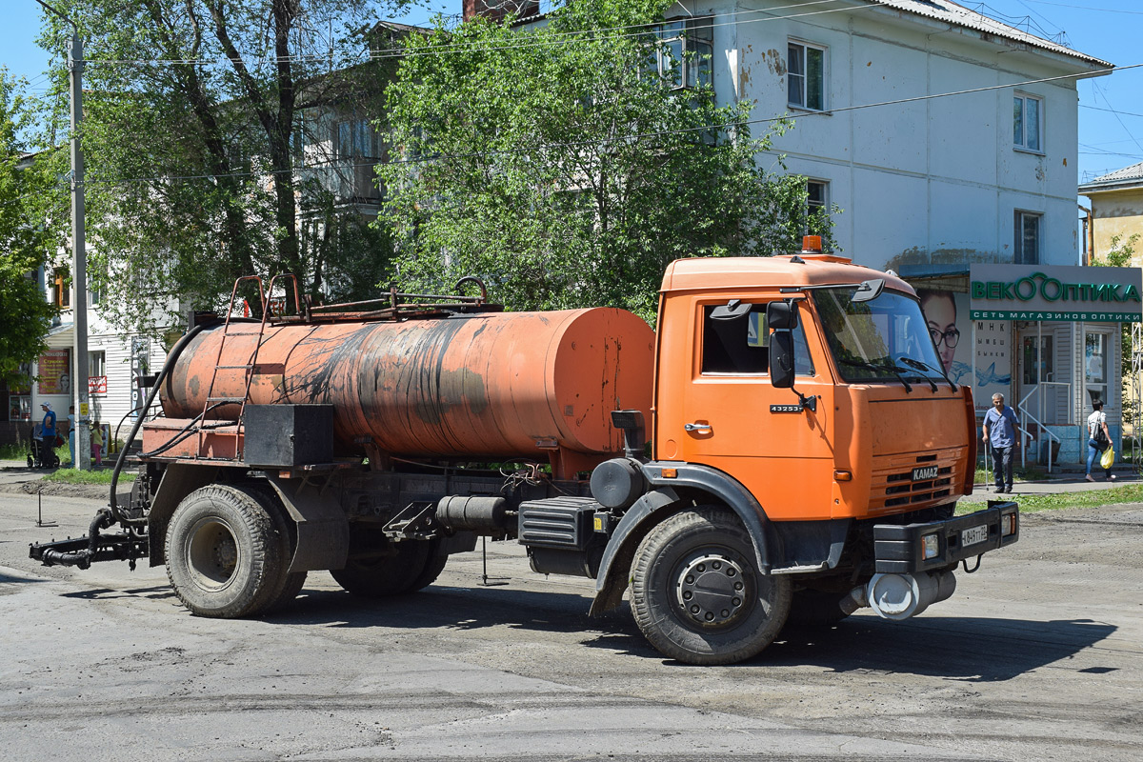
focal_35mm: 48
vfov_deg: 28.1
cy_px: 381
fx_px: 1524
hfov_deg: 41.1
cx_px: 572
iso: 200
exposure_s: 1/320
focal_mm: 32
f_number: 9
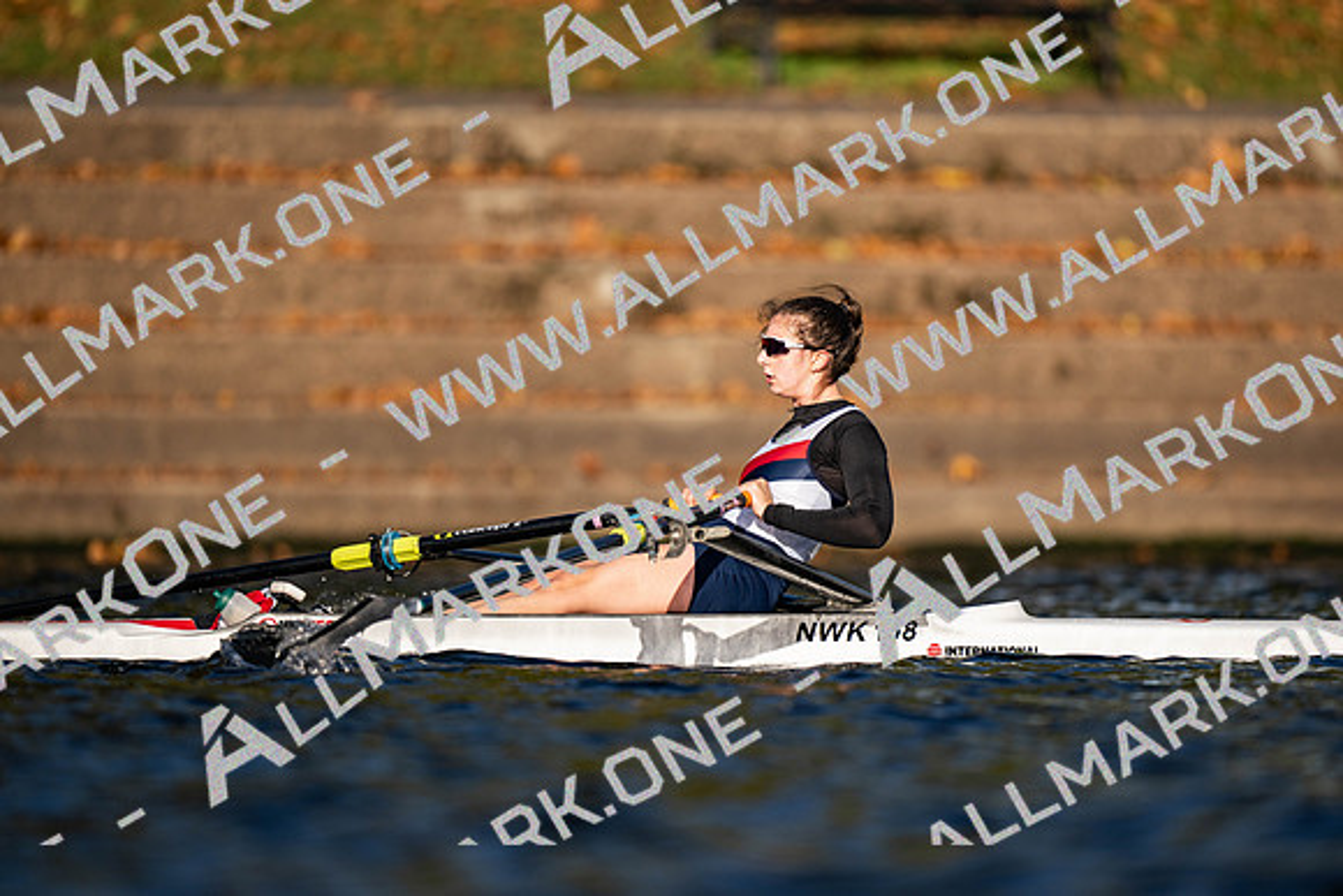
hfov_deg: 3.4
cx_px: 672
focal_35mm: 600
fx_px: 22399
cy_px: 448
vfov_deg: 2.3
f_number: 4
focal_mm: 600
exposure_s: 1/2500
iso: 110
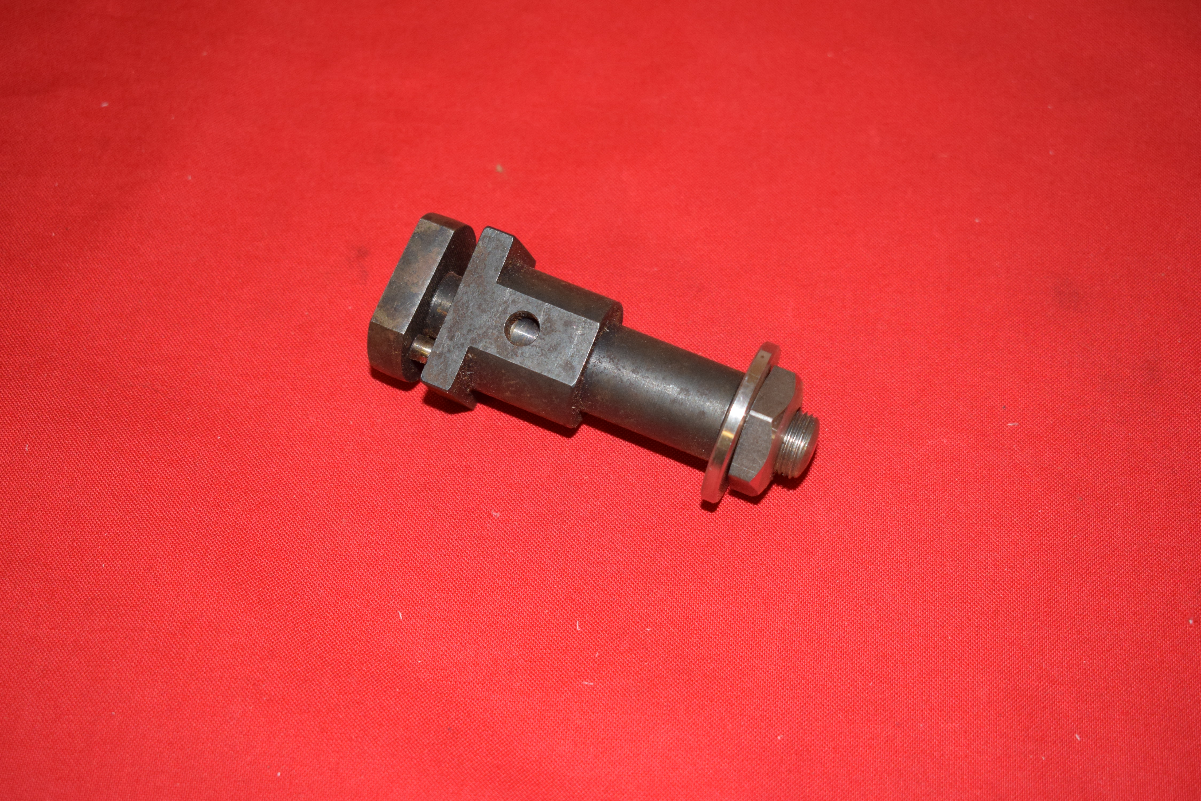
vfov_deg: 25.1
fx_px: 1802
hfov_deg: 36.9
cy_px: 400
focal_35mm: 54
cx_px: 600
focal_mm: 36
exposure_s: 1/200
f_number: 5
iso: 1250
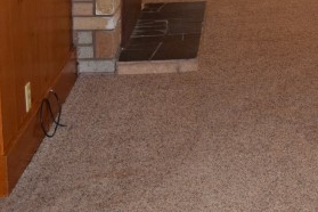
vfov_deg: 13.0
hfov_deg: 18.8
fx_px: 874
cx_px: 439
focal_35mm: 99
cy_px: -110
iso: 800
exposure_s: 1/100
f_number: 5
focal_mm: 18
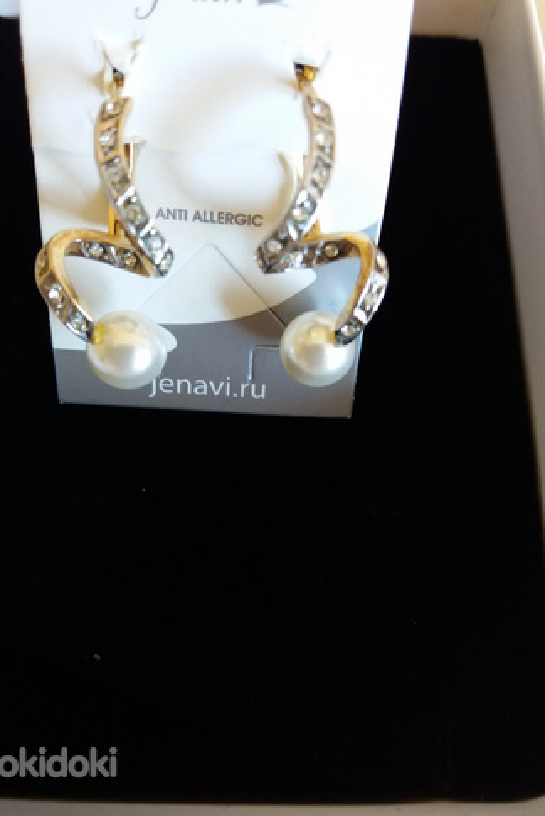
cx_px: 265
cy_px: 400
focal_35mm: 30
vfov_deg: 61.9
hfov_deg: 43.7
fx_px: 680
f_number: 1.9
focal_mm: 3.7
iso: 200
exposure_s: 1/25
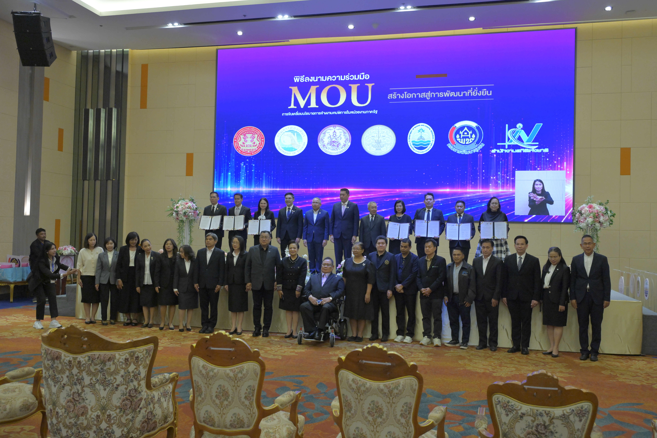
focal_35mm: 33
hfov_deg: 57.2
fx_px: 602
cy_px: 219
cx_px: 328
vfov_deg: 40.0
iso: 2500
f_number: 4.5
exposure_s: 1/100
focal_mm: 33
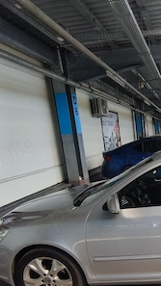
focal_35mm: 33
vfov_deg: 58.2
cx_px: 176
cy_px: 191
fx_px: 251
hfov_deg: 31.6
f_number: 2.2
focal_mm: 1.91
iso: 50
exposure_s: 1/547
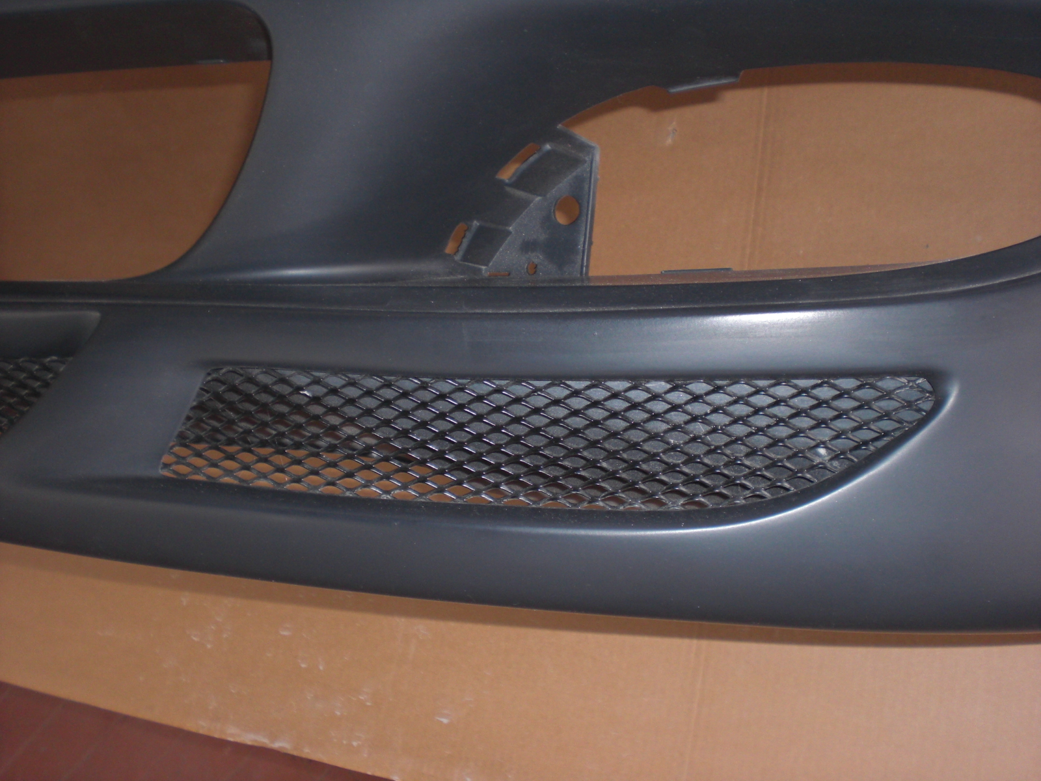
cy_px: 390
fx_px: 1143
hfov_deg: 49.0
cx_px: 520
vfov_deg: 37.7
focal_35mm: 38
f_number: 3.1
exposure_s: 1/30
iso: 100
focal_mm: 6.3
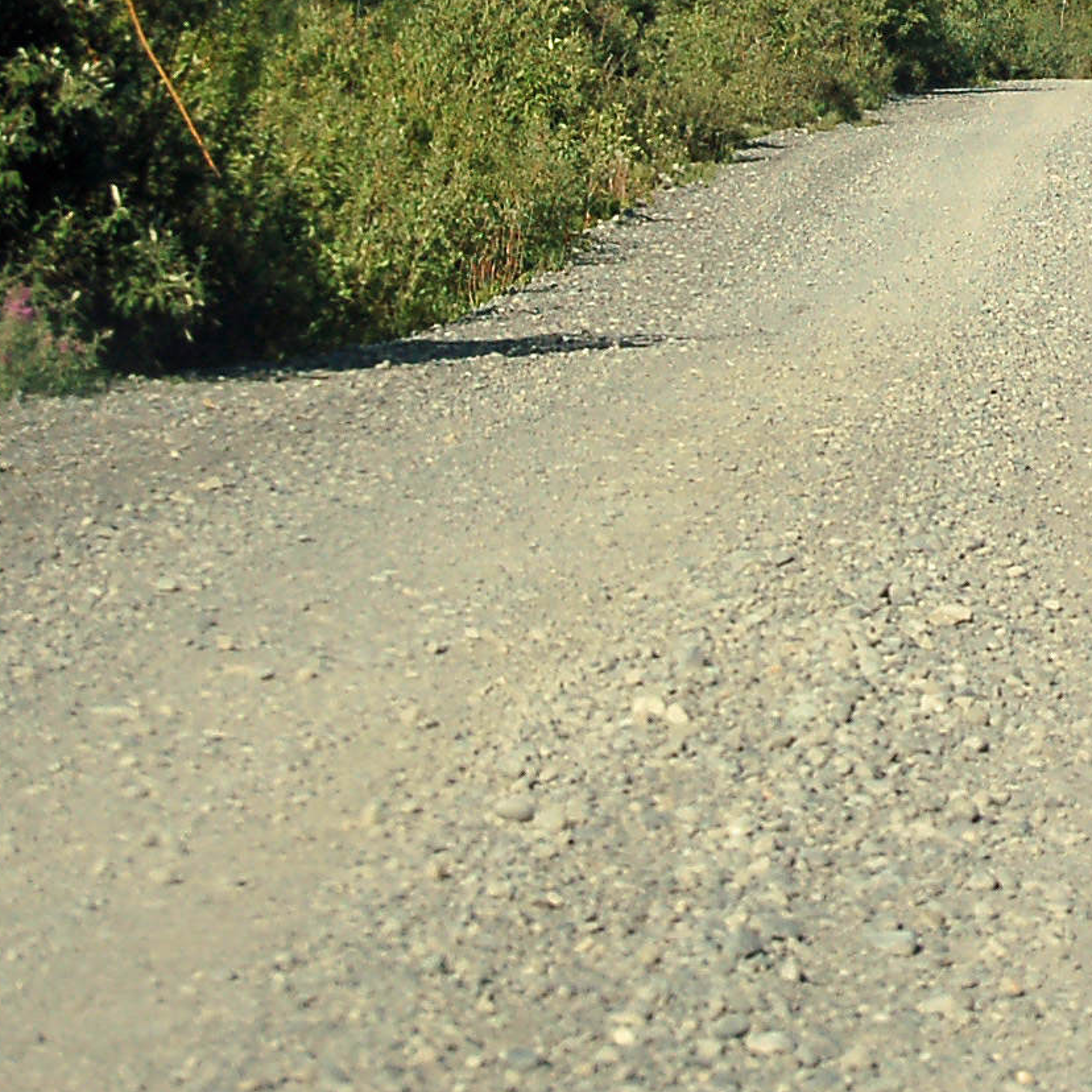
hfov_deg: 6.9
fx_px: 9085
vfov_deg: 6.8
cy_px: -108
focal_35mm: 255
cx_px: 1109
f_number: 5.6
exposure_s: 1/1250
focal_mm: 55
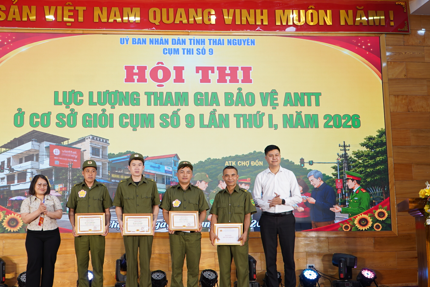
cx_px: 135
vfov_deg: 31.2
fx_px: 514
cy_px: 142
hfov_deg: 44.6
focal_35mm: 43
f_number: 4
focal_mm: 21
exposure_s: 1/40
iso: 100
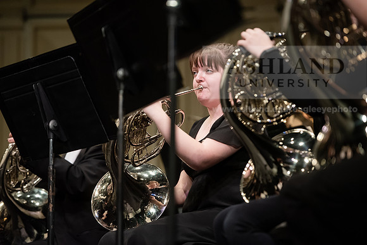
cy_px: 122
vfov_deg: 8.6
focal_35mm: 160
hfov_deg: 12.8
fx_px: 1631
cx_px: 184
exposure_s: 1/250
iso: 2500
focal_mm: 160
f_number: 3.2
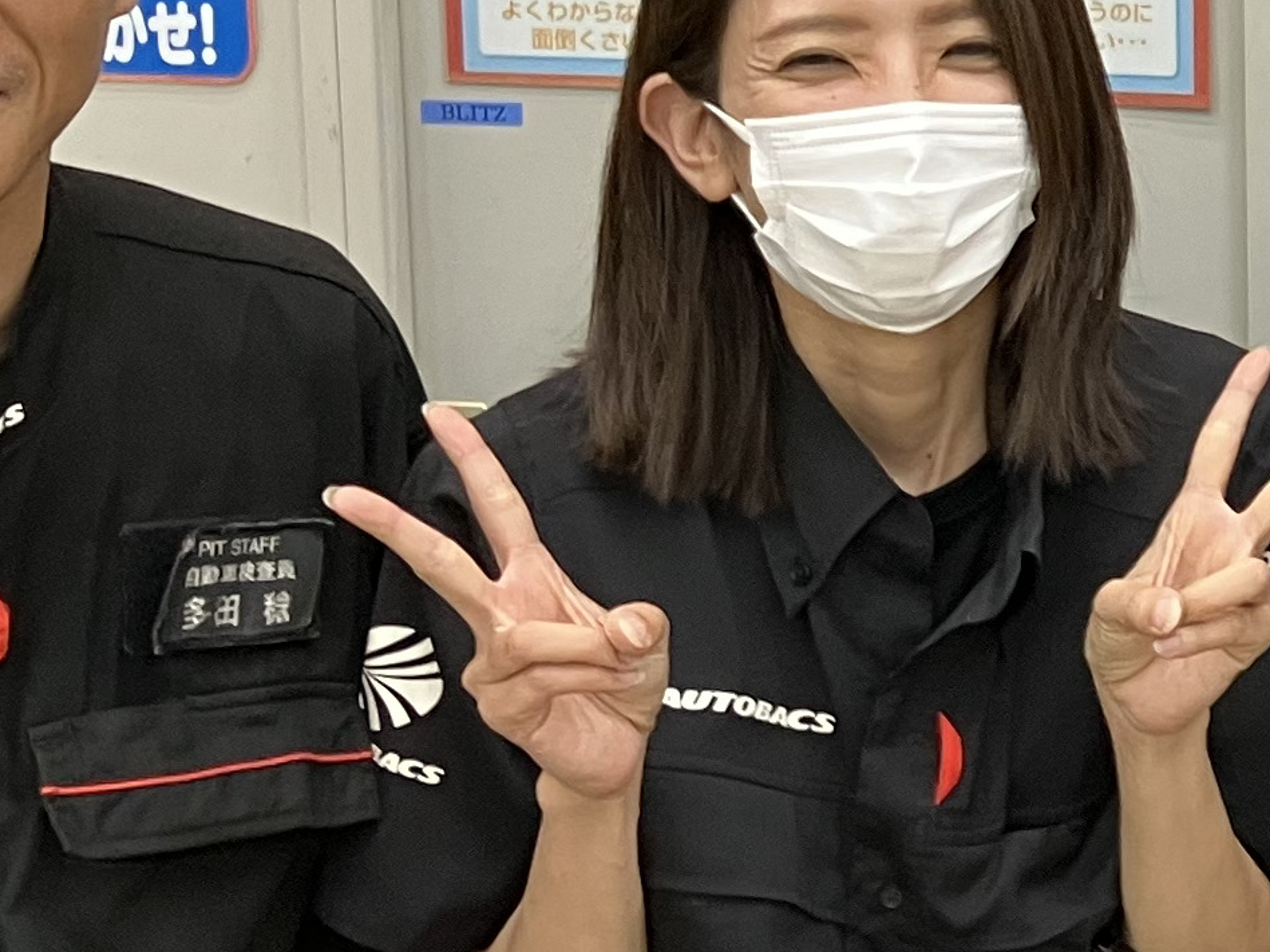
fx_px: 4366
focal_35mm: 119
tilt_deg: -10.9
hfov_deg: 15.6
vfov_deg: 12.4
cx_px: 1709
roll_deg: -0.9
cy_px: 119
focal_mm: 3.99
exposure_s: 1/50
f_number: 1.8
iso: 80
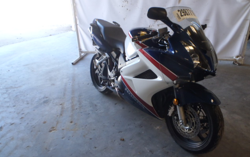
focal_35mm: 30
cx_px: 126
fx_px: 204
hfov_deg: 62.9
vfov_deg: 41.8
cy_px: 84
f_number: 3.5
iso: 125
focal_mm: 5
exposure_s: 1/30
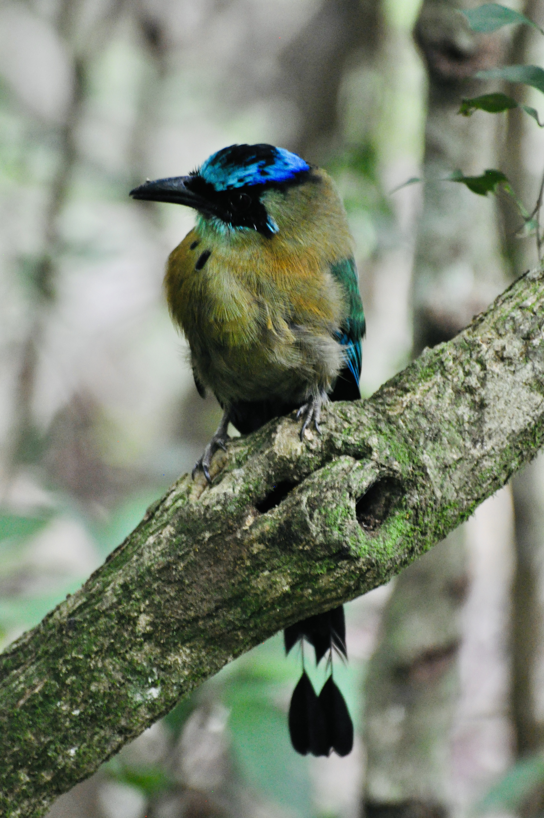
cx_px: 272
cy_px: 409
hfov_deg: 3.3
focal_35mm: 420
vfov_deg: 4.9
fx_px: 9544
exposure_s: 1/20
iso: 1600
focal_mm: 280
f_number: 5.6
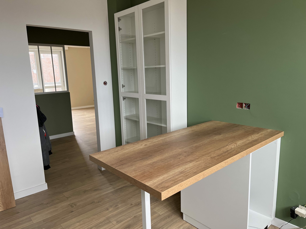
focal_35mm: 26
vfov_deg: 53.1
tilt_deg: -9.4
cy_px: 114
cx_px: 153
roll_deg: +2.2
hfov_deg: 67.3
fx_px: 230
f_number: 1.6
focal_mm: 5.1
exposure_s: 1/121
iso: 125
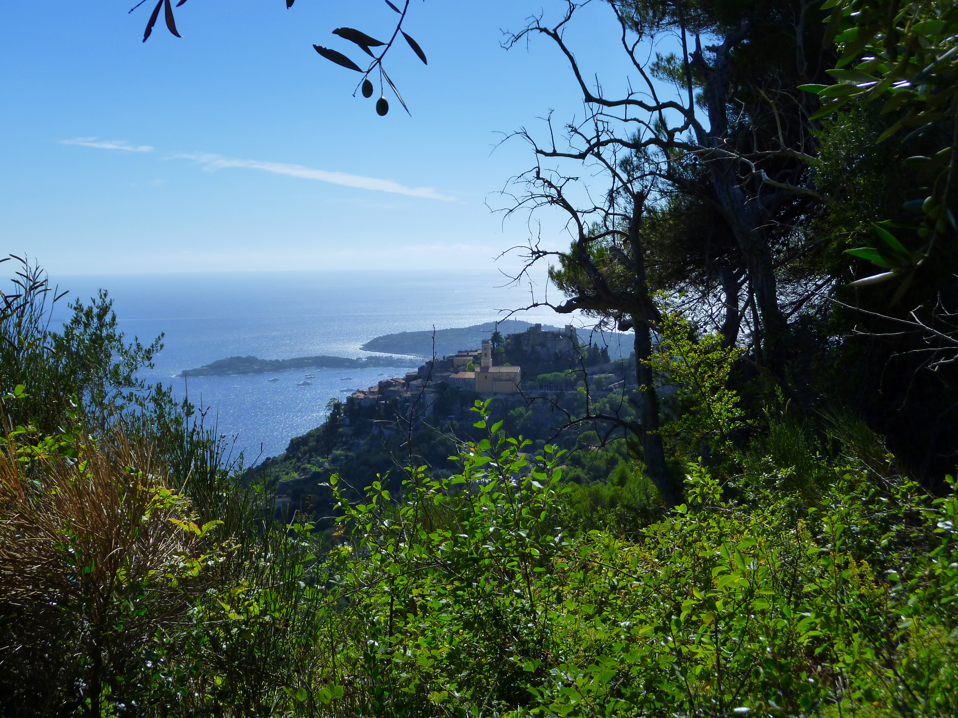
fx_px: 1328
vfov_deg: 30.3
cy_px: 359
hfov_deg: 39.7
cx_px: 479
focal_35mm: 48
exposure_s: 1/800
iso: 125
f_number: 4.3
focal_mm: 8.6
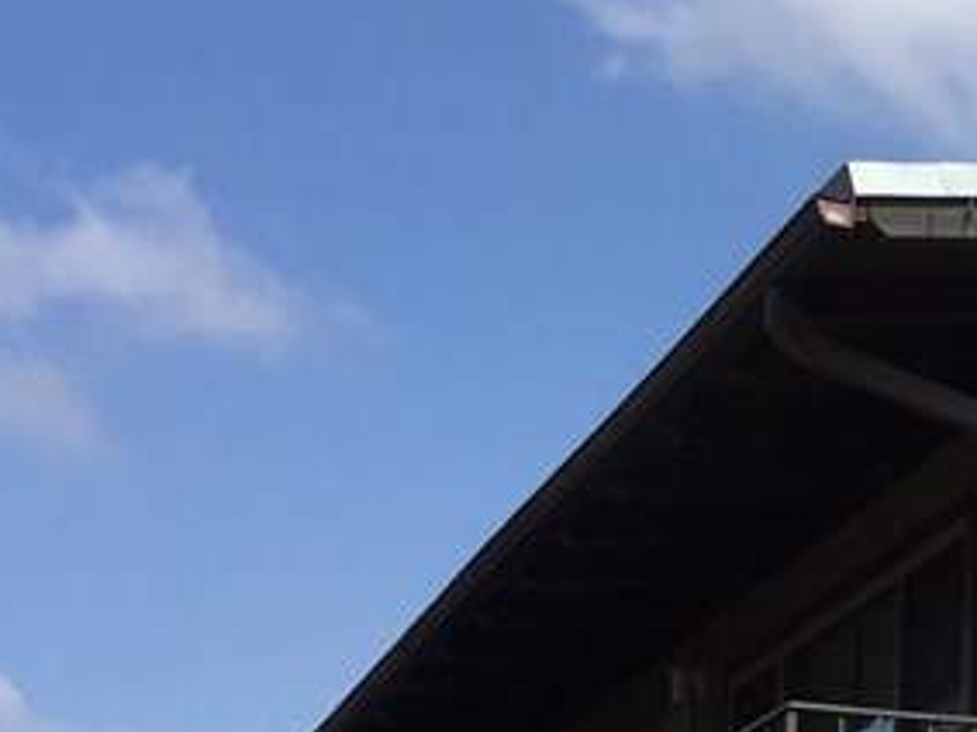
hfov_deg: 16.3
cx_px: 1667
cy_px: 877
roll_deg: +0.0
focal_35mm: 105
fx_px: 2962
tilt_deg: +8.5
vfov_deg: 13.7
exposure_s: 1/2639
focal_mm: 4.15
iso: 32
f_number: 2.2
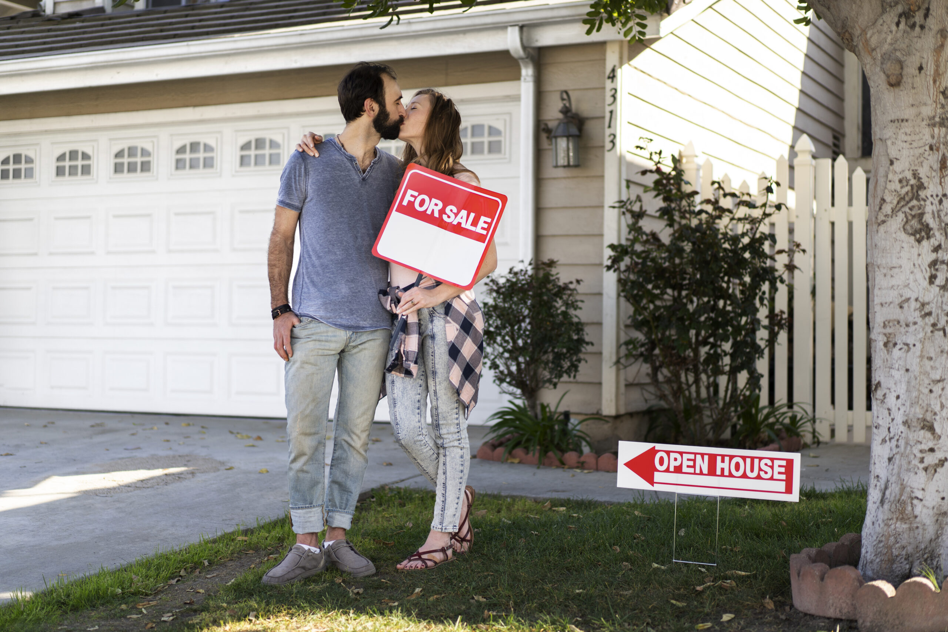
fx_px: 1448
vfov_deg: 24.6
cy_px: 316
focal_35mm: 55
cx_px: 474
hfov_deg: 36.2
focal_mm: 55
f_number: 1.8
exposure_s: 1/1600
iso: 200
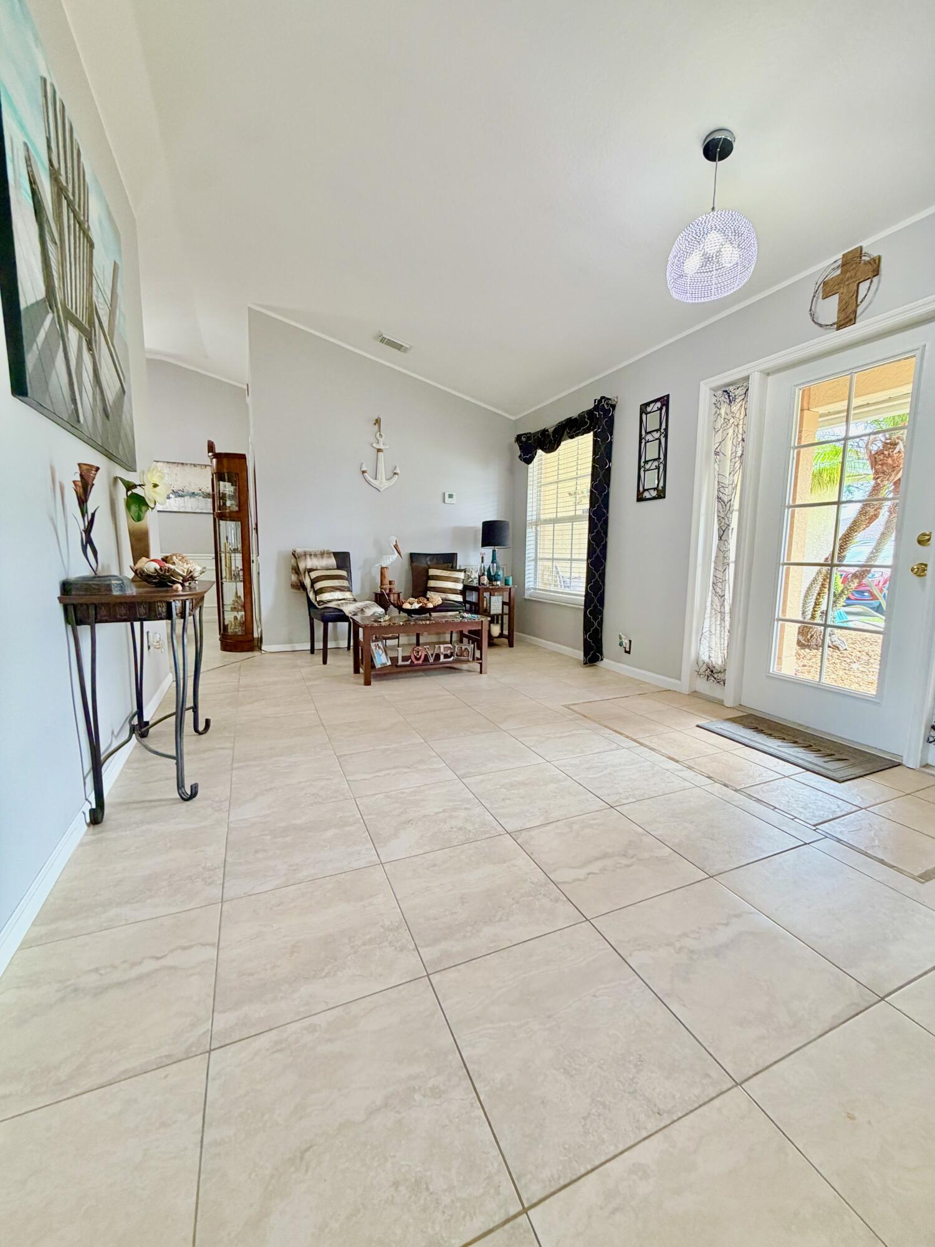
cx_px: 468
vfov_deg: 102.1
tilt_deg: -7.5
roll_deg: -1.3
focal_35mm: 14
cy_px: 624
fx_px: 504
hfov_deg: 85.7
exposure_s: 1/120
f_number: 2.2
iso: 200
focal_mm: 2.22
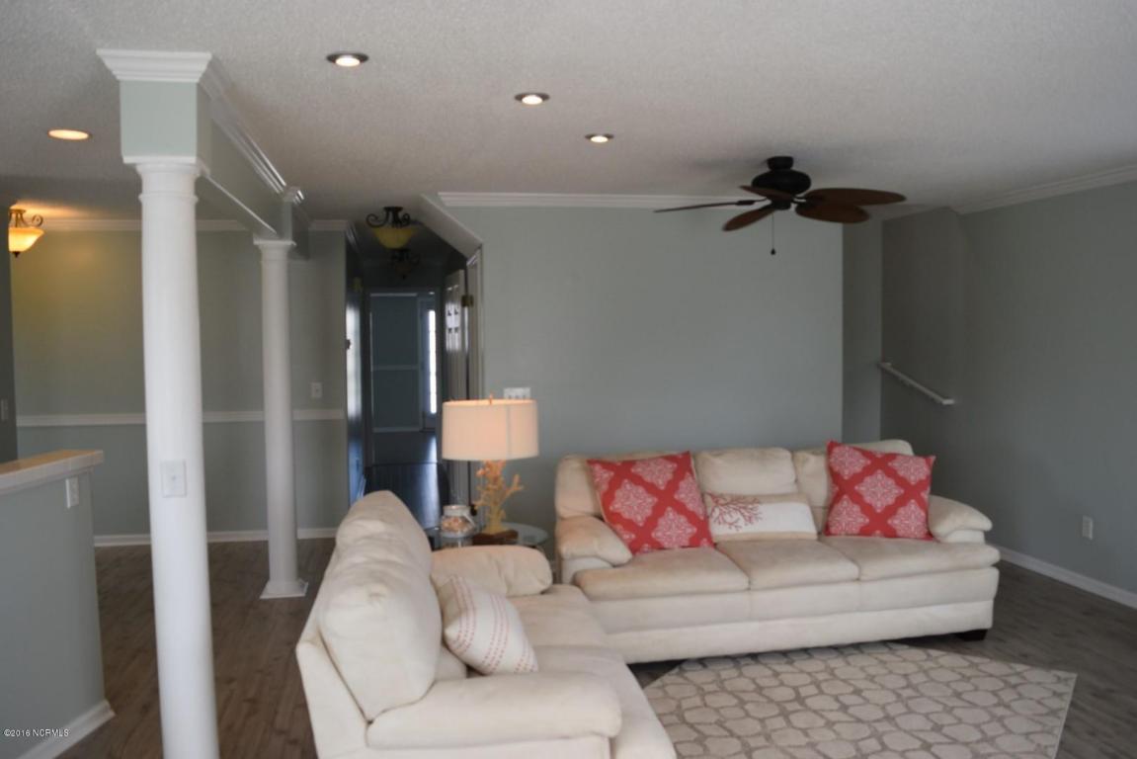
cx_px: 568
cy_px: 380
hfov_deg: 67.4
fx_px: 853
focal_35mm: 27
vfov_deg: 48.0
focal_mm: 18
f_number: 5
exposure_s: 1/100
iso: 400
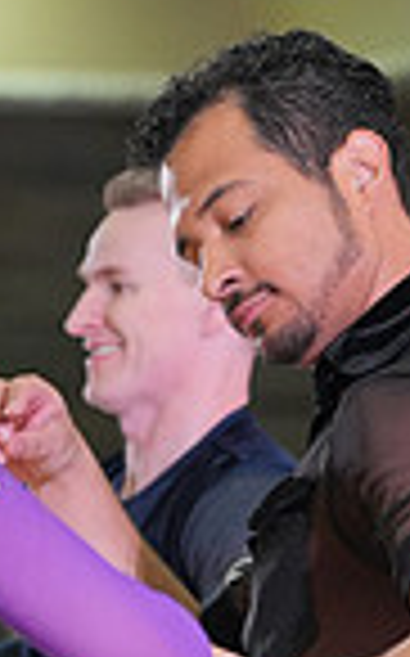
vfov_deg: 4.2
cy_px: 1053
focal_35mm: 493
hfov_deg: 2.7
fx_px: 8831
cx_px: 56
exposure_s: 1/400
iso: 2500
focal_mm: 122
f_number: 4
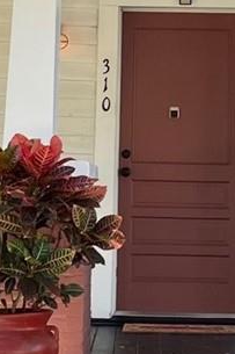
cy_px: -49
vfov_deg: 14.1
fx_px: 1392
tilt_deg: +8.6
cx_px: 182
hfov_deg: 9.6
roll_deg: -0.6
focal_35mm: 142
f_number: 1.6
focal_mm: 4.2
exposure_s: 1/167
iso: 32
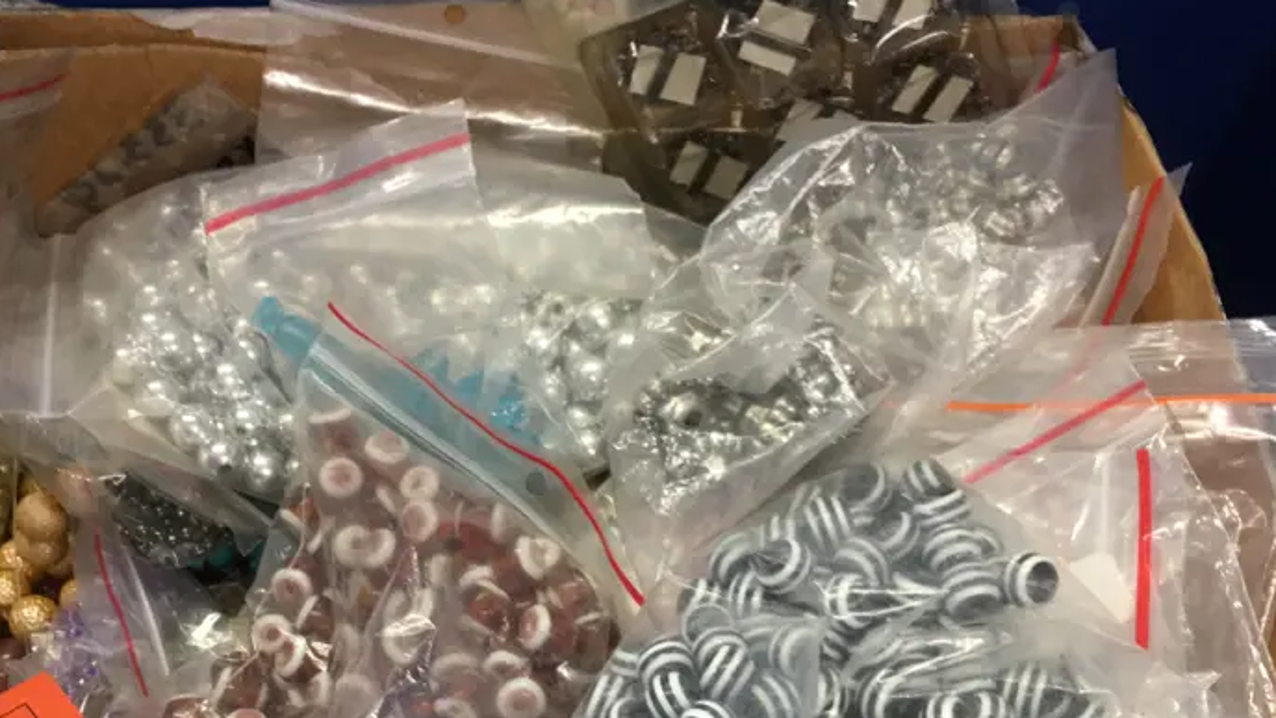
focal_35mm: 47
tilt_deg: -67.5
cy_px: 631
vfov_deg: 24.8
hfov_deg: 43.7
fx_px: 1590
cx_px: 573
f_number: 2.2
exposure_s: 1/17
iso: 40
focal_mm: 4.15
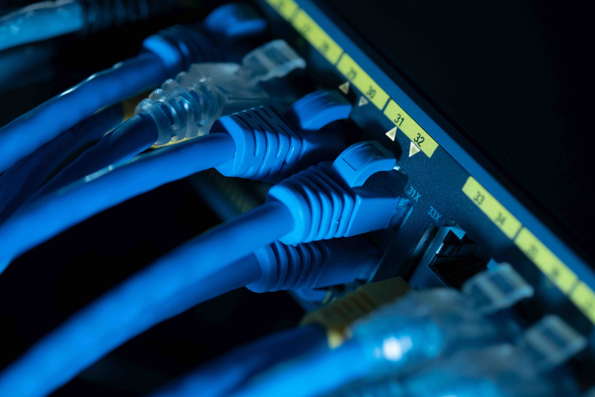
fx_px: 1487
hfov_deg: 22.6
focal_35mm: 90
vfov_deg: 15.2
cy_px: 198
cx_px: 298
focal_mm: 60
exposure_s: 1/100
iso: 200
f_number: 2.8
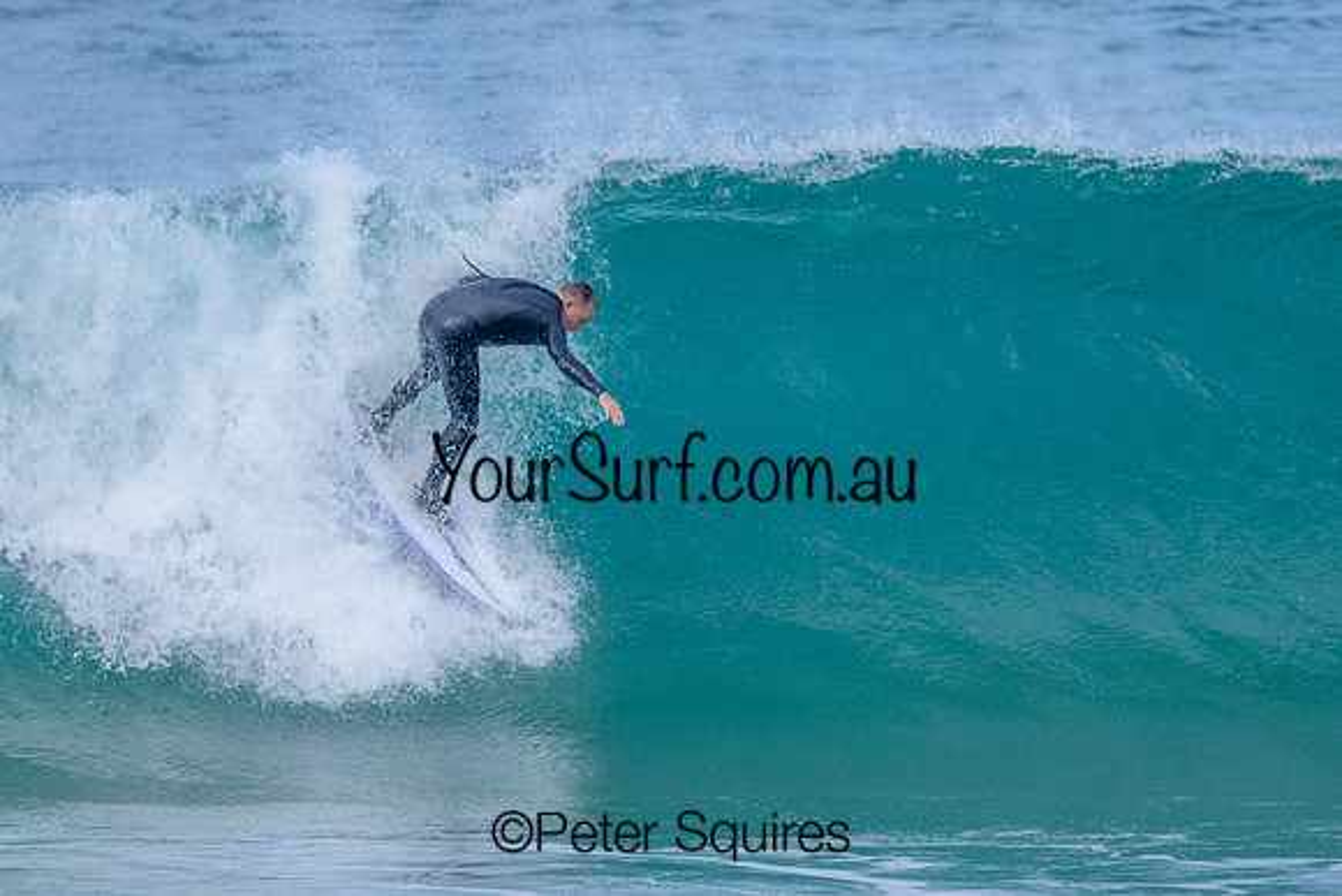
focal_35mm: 1099
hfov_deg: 1.9
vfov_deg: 1.3
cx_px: 704
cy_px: 340
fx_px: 40992
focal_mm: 800
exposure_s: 1/2000
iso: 450
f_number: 6.3
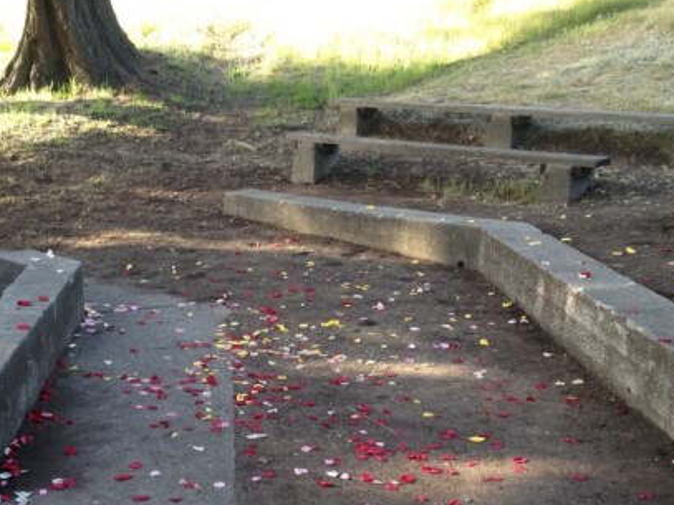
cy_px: 376
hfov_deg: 34.8
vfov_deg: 26.2
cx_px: 262
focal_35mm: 55
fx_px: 1071
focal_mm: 4.28
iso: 100
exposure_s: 1/120
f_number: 2.4
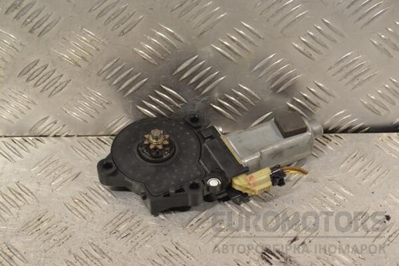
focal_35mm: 82
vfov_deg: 16.6
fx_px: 914
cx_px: 200
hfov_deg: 24.6
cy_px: 133
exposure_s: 1/320
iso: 3200
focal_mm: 55
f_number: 9
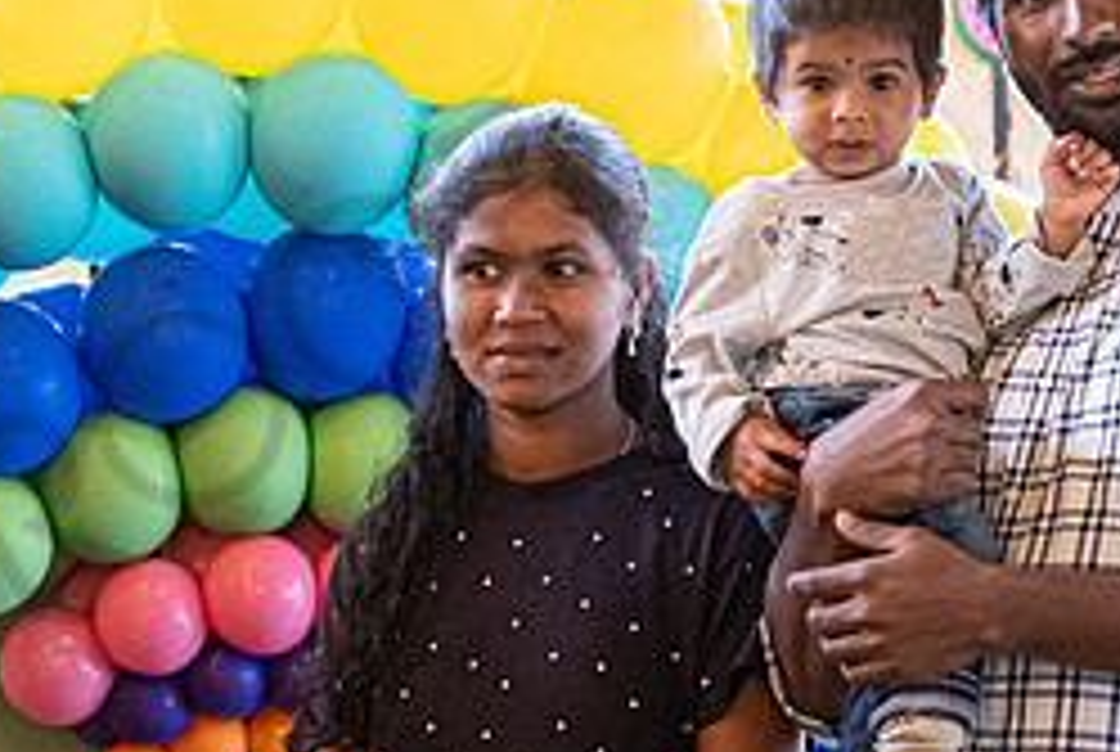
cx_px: 532
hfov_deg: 9.3
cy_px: 466
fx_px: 6888
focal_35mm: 221
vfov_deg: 6.2
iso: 3200
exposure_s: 1/60
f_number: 2.8
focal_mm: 50
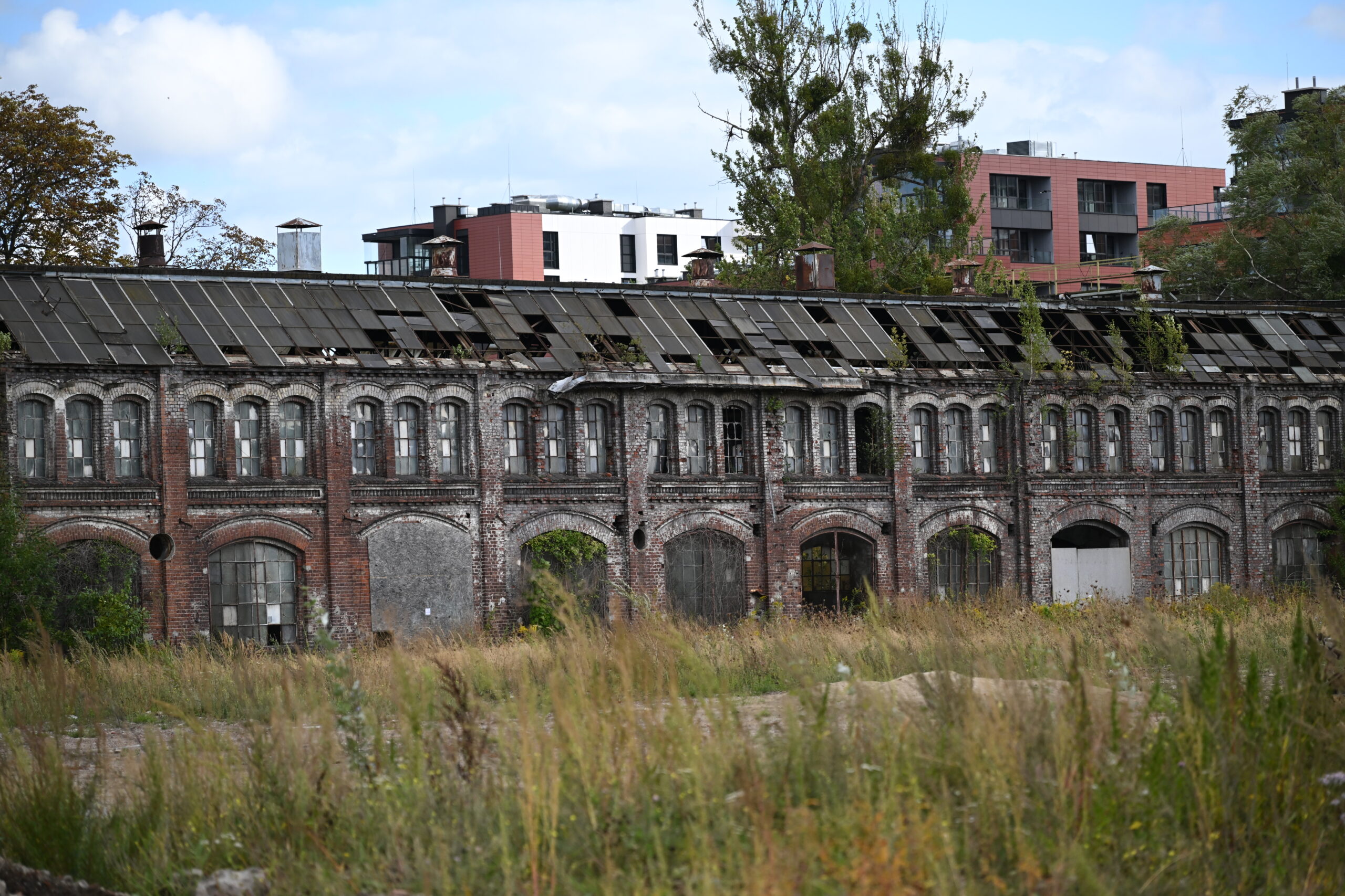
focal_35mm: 120
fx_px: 4483
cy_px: 448
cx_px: 672
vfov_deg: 11.4
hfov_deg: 17.1
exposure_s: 1/2000
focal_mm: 120
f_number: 4
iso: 400
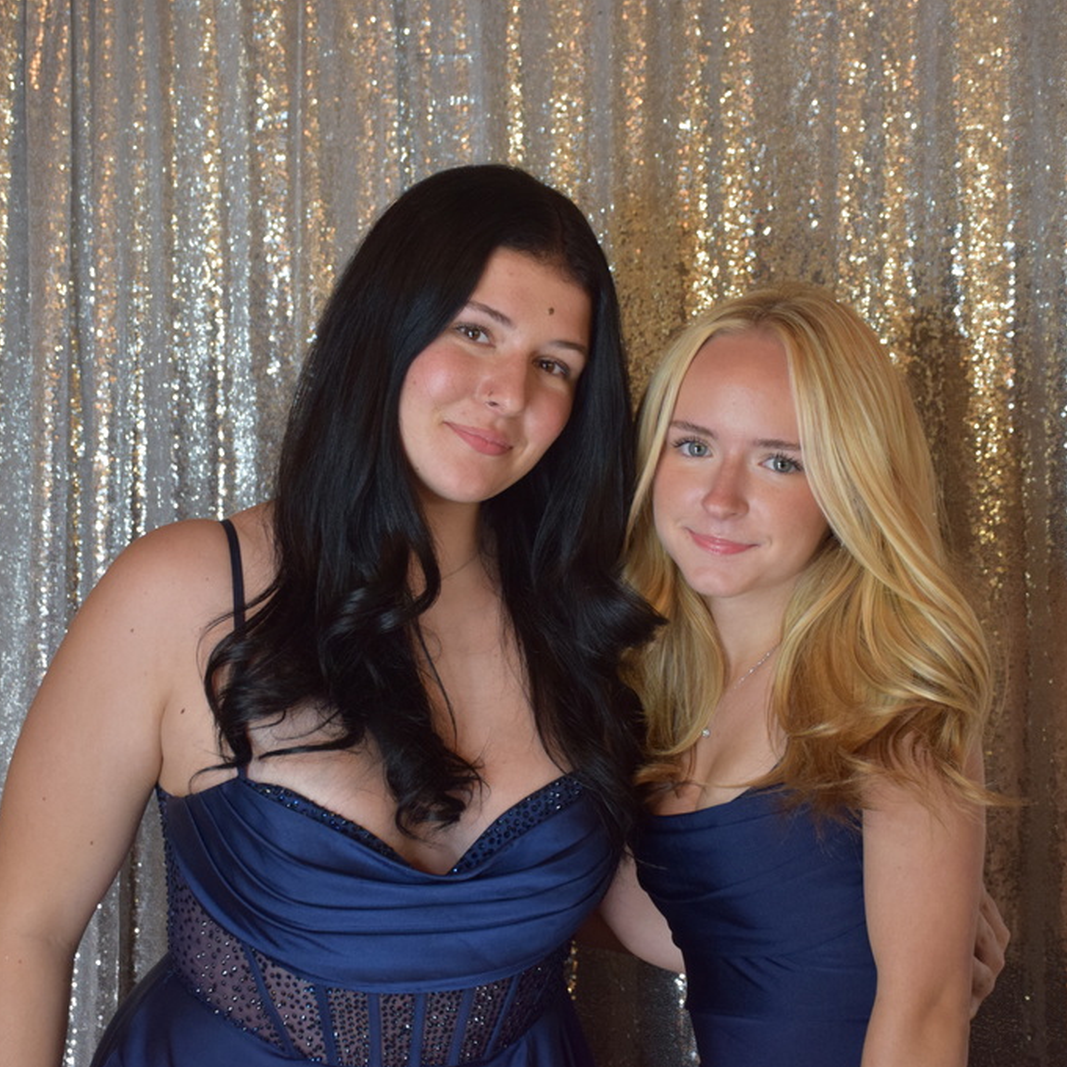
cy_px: 534
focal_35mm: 73
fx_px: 2546
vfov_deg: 23.7
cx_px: 544
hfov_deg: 23.7
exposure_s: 1/60
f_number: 4.2
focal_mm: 38
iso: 900
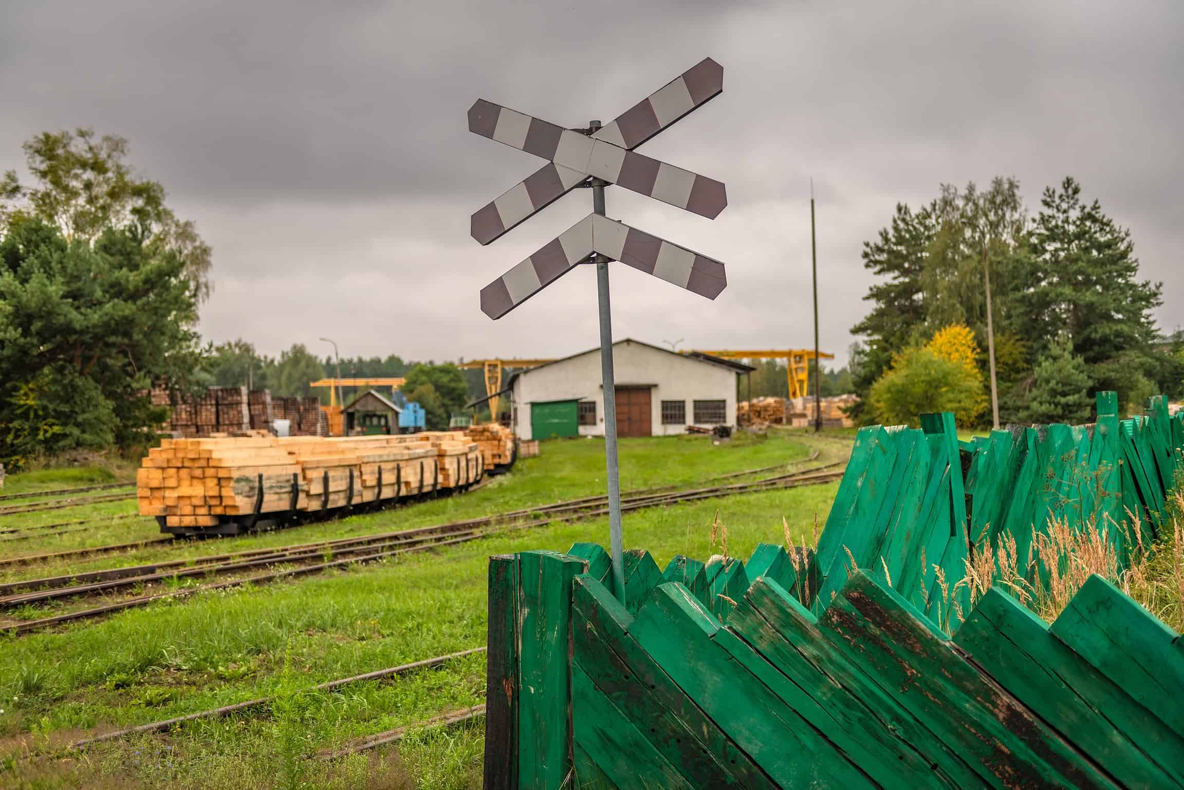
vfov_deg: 30.5
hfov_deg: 44.5
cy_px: 395
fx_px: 1447
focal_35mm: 44
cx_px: 592
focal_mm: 44
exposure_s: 1/2500
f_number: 2.8
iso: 250
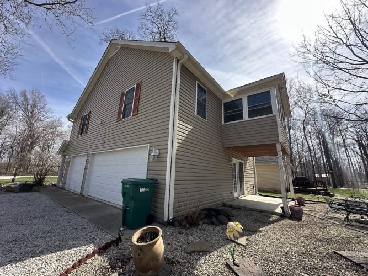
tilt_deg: +14.1
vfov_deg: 85.7
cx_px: 184
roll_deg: -2.9
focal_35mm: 14
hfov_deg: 102.1
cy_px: 138
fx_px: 149
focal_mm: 2.22
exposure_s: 1/734
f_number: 2.2
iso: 40
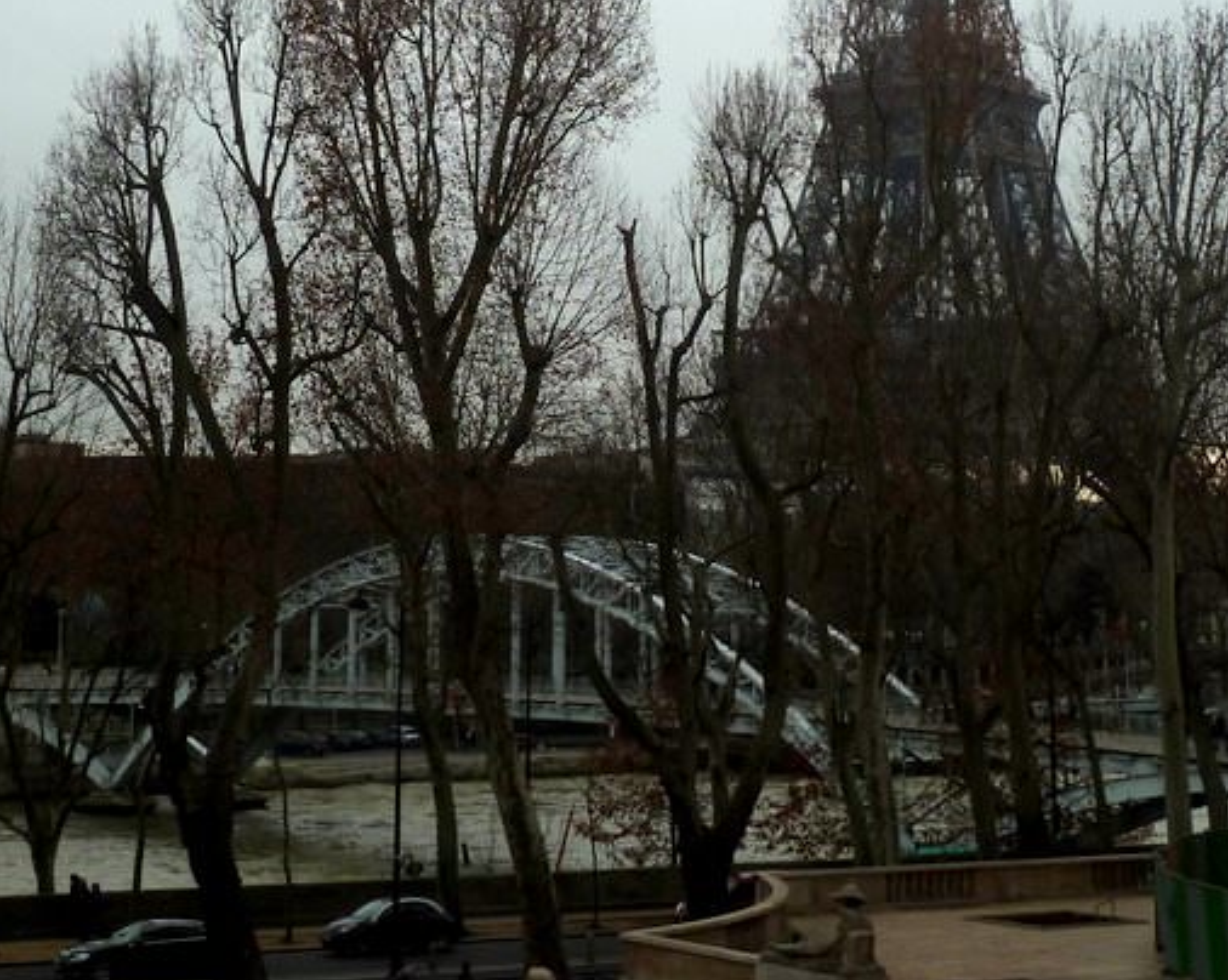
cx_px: 575
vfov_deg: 17.4
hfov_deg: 22.0
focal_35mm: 87
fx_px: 3159
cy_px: 107
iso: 80
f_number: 4
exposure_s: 1/320
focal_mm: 7.3
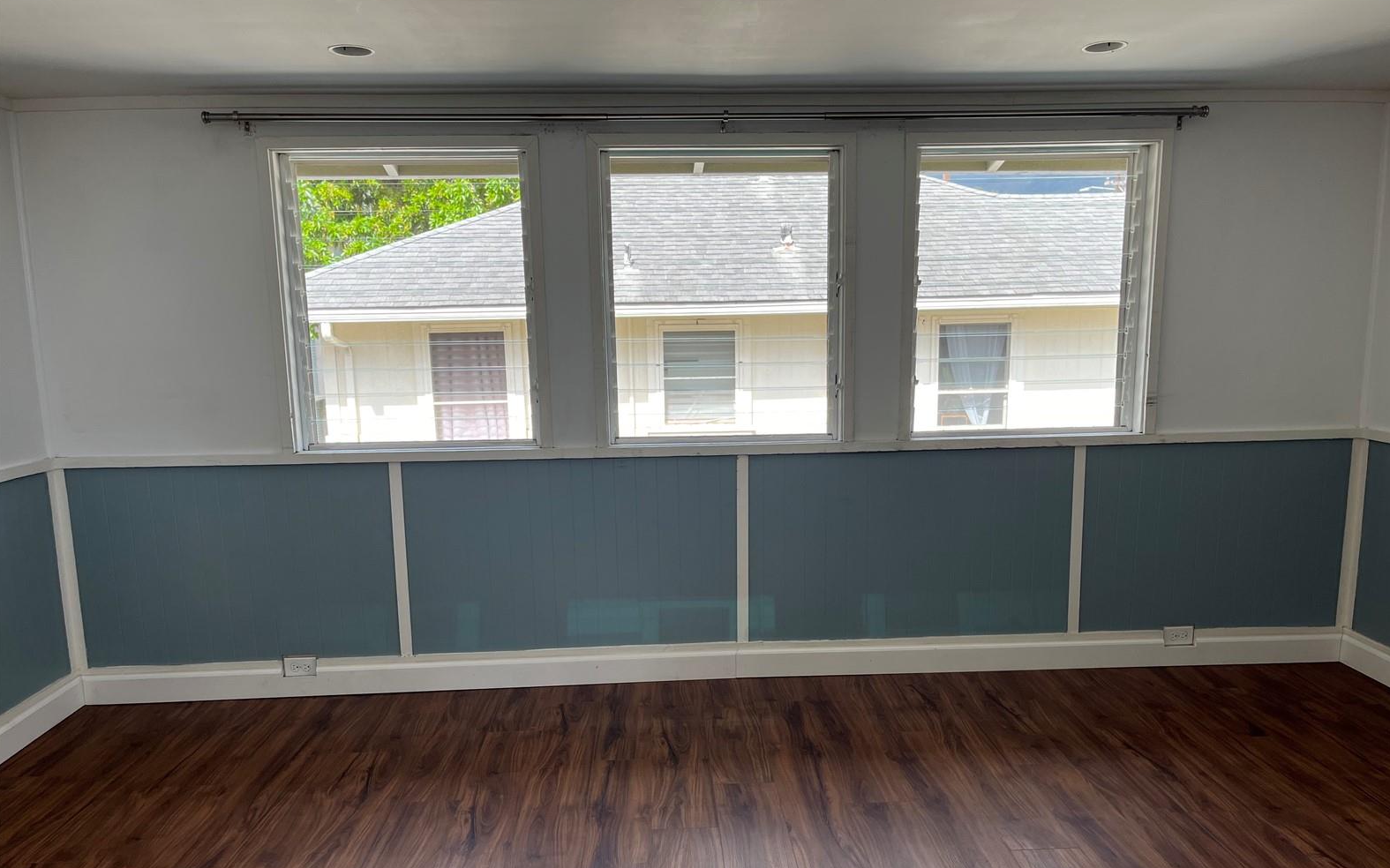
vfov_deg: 44.3
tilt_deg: -10.7
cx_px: 701
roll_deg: +0.8
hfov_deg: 66.5
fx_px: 1061
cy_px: 516
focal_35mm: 28
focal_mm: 5.1
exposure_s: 1/309
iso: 50
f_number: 1.6
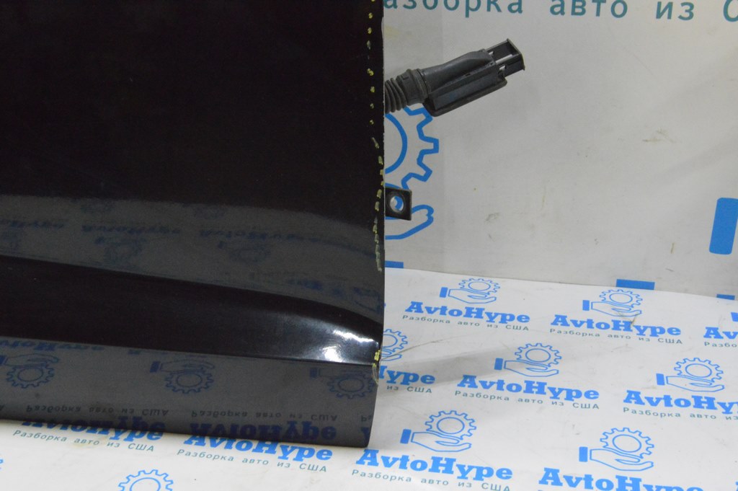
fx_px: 983
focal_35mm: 48
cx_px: 369
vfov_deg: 28.0
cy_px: 246
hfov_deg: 41.1
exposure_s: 1/15
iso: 6400
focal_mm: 32
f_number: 20
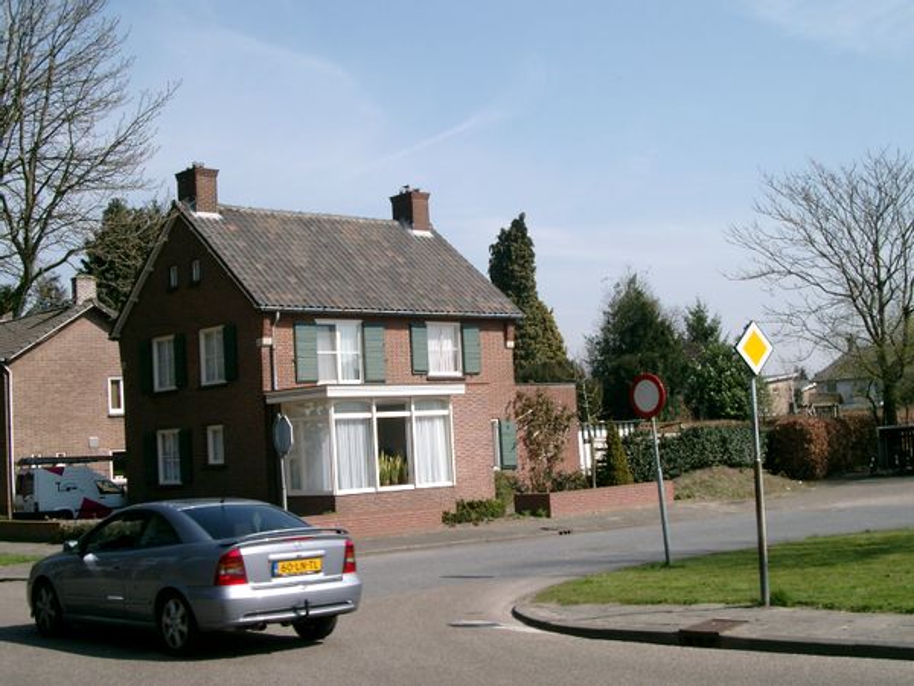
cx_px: 457
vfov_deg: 29.1
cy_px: 343
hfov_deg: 38.2
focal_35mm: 50
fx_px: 1320
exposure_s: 1/500
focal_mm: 10.2
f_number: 5.8
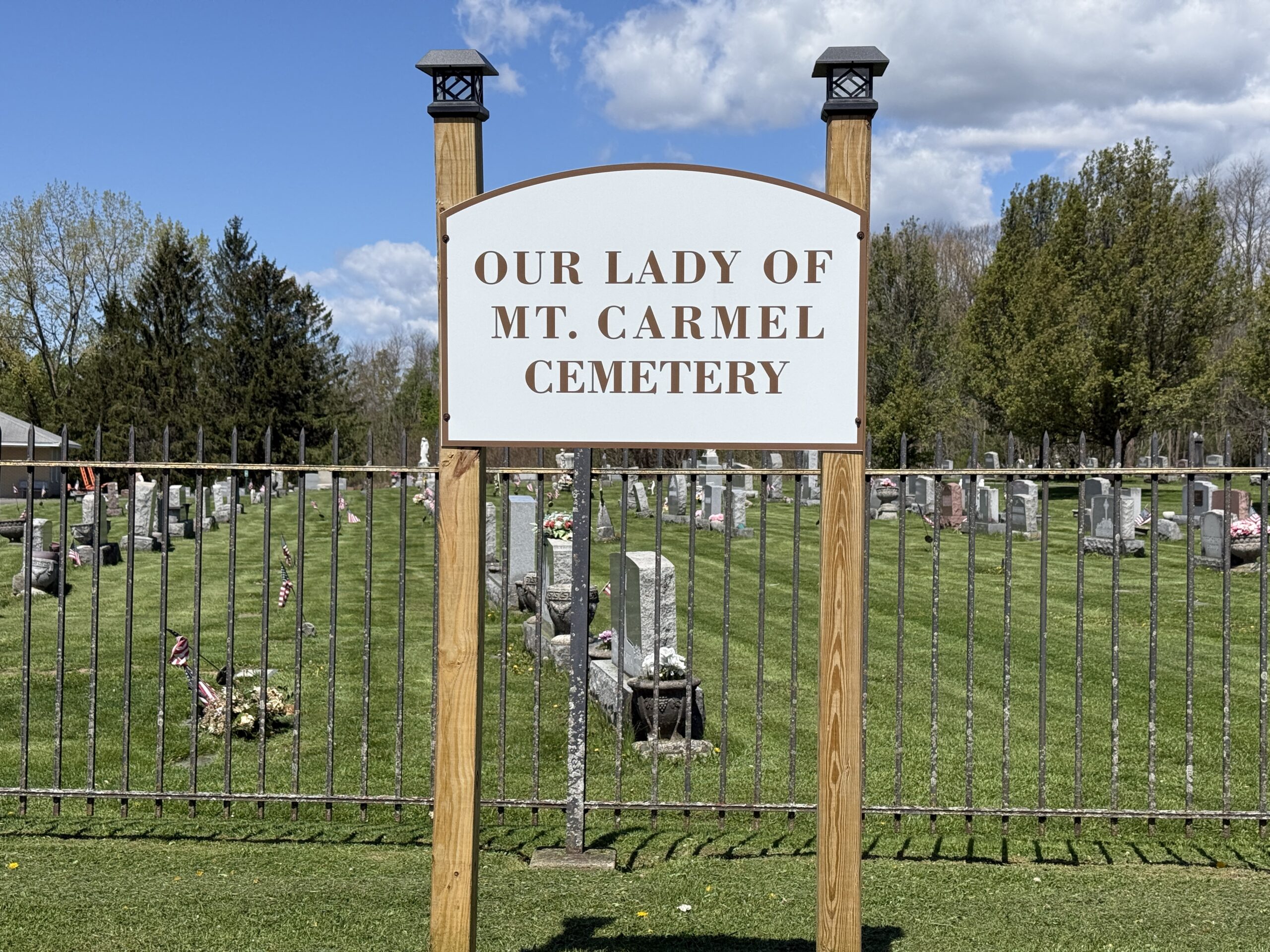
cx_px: 635
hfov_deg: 39.7
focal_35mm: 48
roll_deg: -0.9
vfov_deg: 30.3
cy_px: 476
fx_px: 1761
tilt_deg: -1.1
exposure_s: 1/8772
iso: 64
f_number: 1.78
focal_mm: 6.76
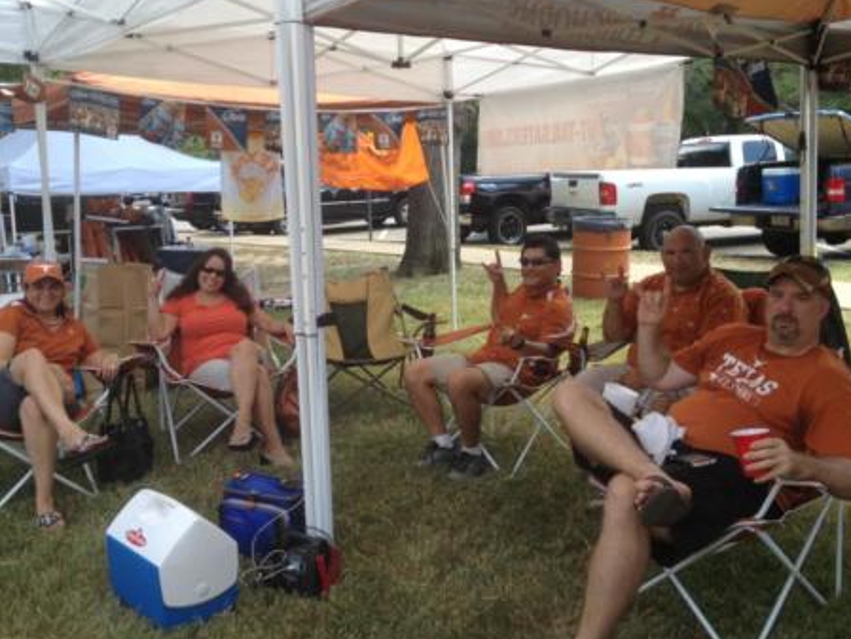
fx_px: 959
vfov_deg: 36.8
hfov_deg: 47.8
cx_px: 440
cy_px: 304
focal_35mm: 39
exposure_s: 1/148
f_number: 2.4
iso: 64
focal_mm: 4.28
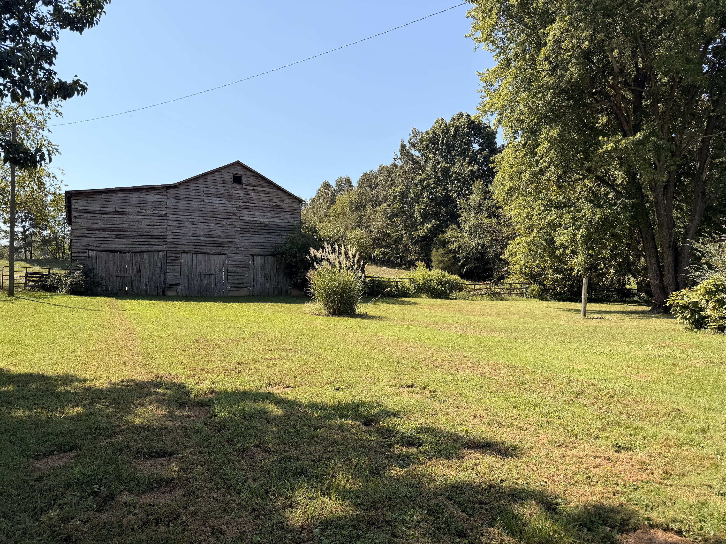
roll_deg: +1.5
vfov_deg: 56.8
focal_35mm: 24
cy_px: 272
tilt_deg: +2.5
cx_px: 363
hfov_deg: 71.6
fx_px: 503
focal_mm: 6.76
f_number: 1.78
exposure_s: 1/3425
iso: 80
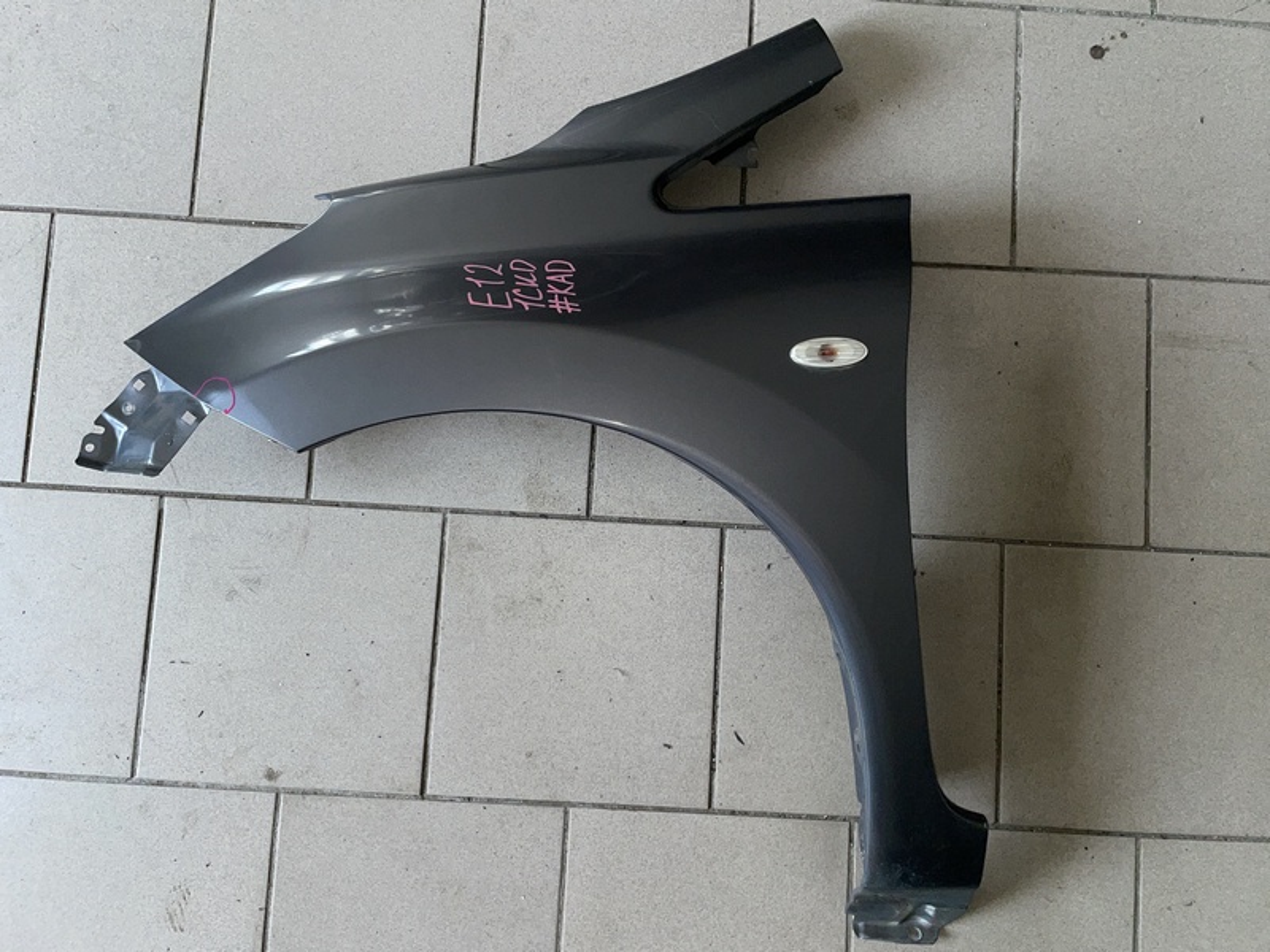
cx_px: 635
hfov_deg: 67.3
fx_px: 954
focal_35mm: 26
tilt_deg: -85.0
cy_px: 476
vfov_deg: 53.1
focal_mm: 4.2
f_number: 1.6
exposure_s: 1/622
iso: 32
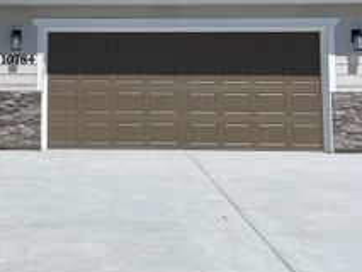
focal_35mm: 61
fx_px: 638
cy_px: 45
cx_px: 68
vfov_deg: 23.6
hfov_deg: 30.8
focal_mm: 4.2
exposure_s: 1/7299
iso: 32
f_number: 1.6
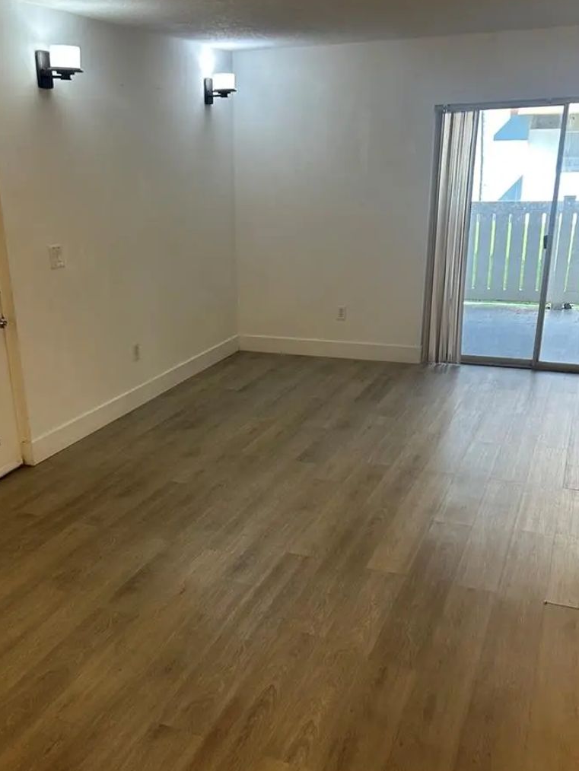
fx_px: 780
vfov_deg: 52.4
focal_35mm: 35
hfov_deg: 40.5
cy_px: 443
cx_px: 228
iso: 100
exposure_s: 1/120
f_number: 1.5
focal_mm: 5.7
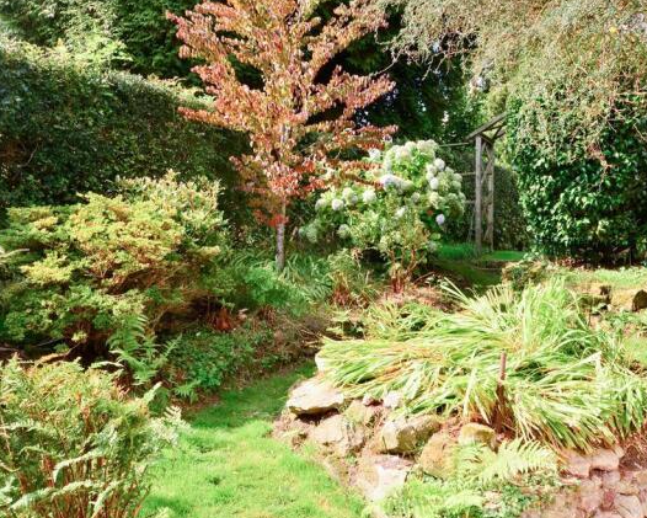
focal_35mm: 35
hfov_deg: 51.5
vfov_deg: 42.2
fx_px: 670
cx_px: 335
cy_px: 261
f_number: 14
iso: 200
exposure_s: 1/30
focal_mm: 20
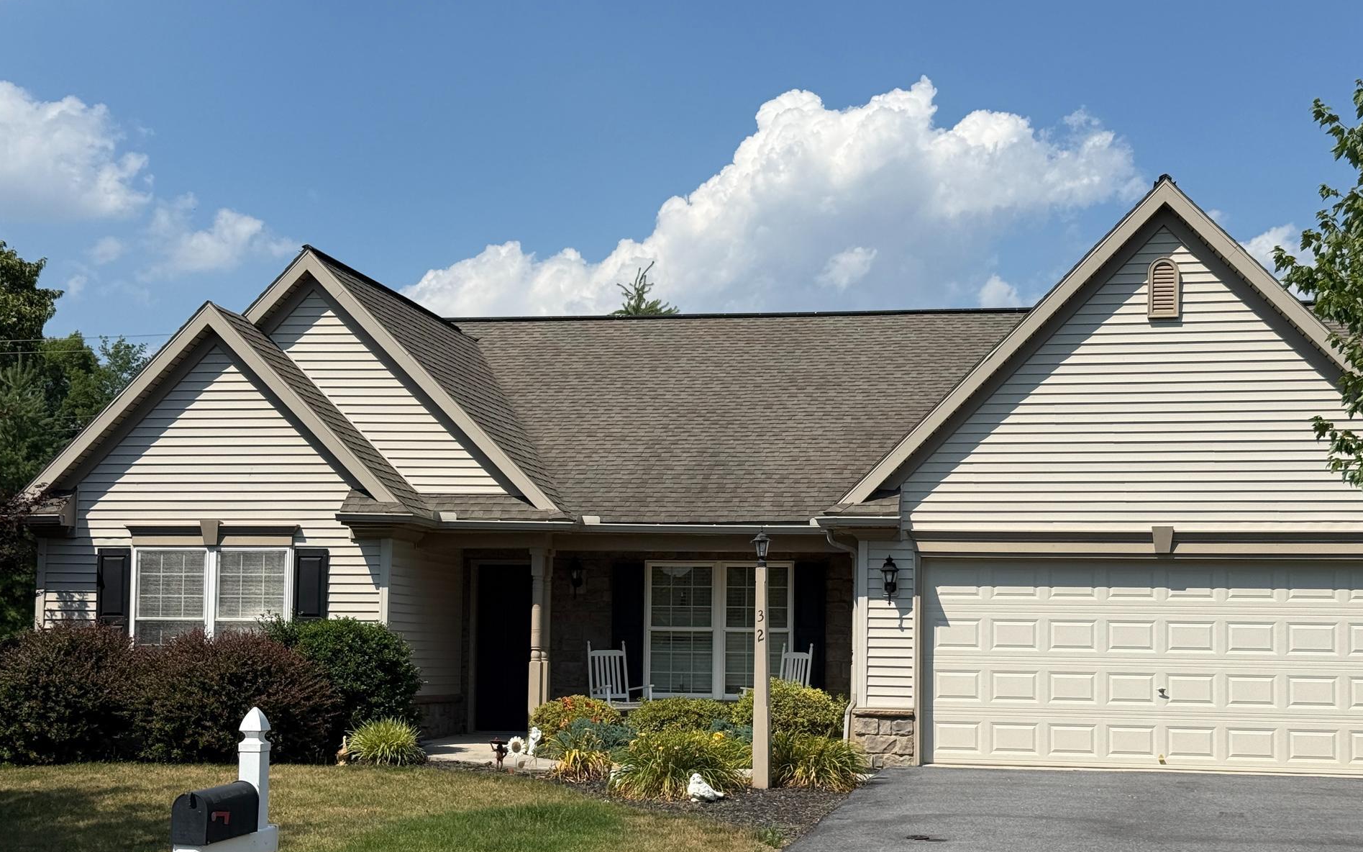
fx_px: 2043
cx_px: 709
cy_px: 546
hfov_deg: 36.9
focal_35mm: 55
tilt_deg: +4.0
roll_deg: -0.5
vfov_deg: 23.5
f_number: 1.78
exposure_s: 1/7143
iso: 64
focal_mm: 6.76
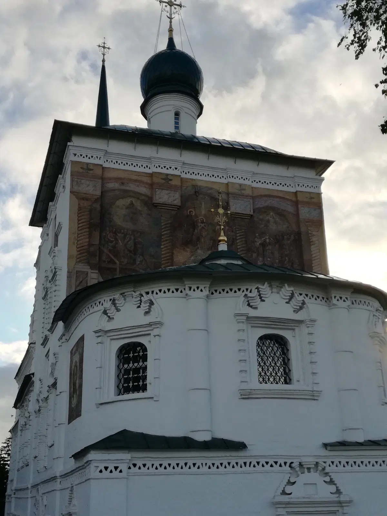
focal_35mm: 39
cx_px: 194
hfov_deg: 36.8
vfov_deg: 47.9
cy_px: 258
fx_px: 581
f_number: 2
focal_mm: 3.79
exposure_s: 1/531
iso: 50
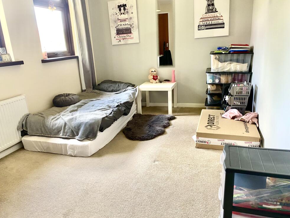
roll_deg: +3.9
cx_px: 142
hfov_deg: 65.3
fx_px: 226
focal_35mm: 27
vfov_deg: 51.4
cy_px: 113
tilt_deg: -16.9
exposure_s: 1/74
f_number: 1.8
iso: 125
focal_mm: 4.25
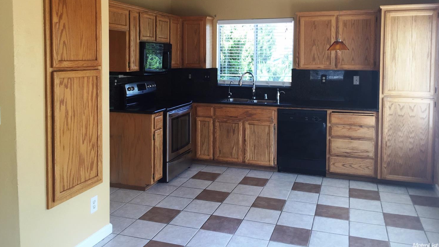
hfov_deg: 61.0
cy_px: 82
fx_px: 372
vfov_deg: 36.3
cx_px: 220
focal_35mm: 32
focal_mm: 4.15
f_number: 2.2
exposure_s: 1/60
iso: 40
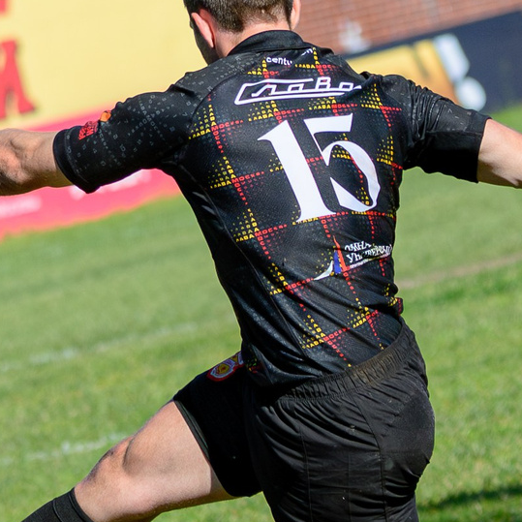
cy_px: 168
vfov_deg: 2.5
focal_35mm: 711
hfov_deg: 2.5
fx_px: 12130
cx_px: 203
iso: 320
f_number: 4
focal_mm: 112
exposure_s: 1/4000
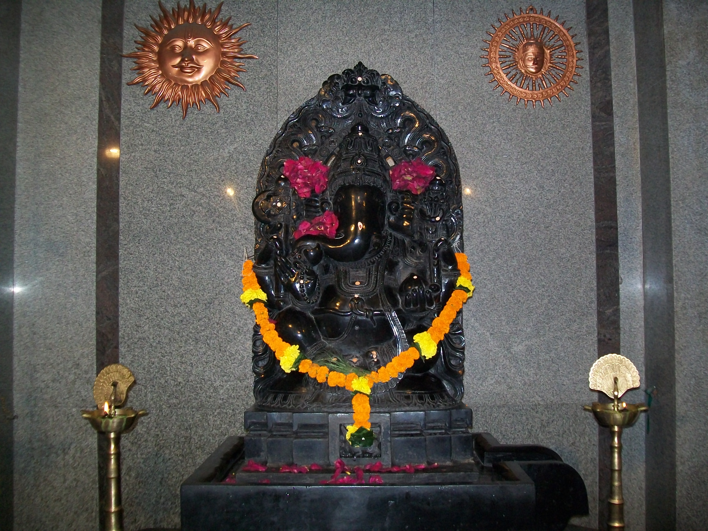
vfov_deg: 39.7
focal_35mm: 36
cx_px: 354
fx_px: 736
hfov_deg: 51.4
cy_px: 266
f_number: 2.7
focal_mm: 6
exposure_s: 1/60
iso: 160
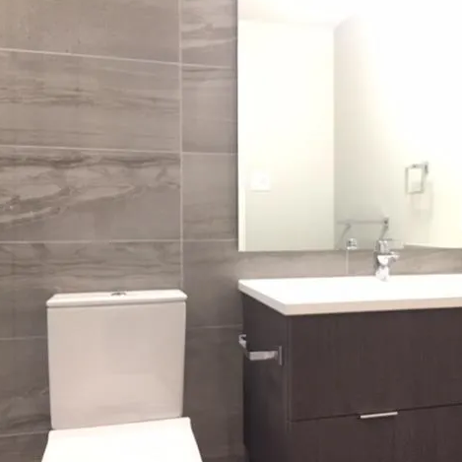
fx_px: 528
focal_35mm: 35
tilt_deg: -0.5
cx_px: 278
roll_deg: +1.2
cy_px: 227
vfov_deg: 47.2
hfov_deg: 46.9
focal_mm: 4.15
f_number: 2.2
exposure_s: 1/30
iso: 200
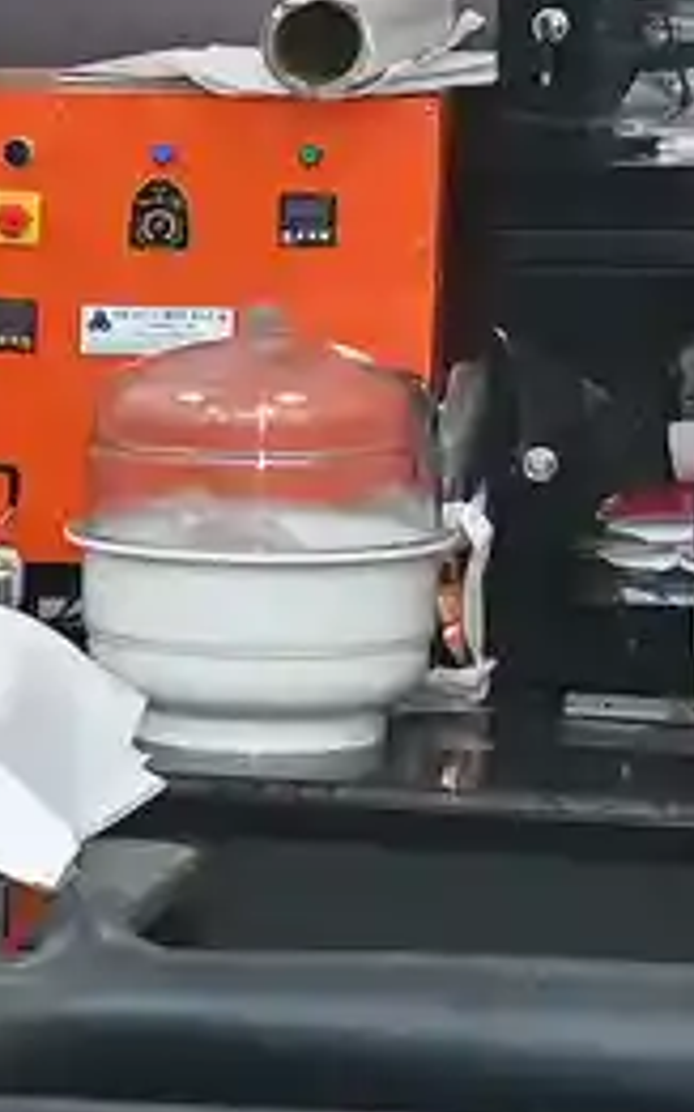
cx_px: -1907
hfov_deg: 6.1
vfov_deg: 11.2
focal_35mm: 187
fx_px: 5662
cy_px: 654
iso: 500
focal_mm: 24
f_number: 4
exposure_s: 1/160
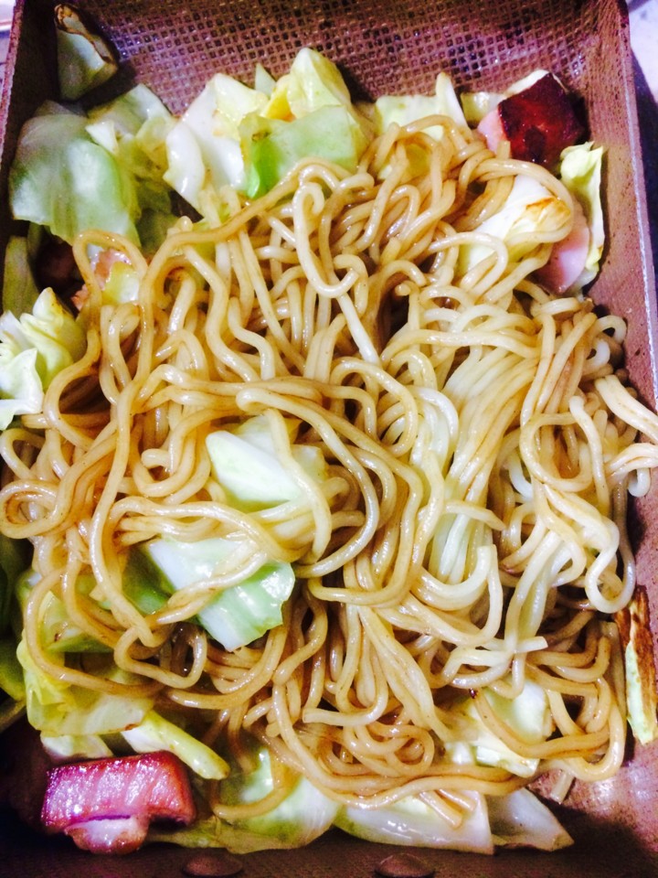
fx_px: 735
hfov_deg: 48.2
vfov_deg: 61.7
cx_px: 329
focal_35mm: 29
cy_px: 439
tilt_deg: -77.1
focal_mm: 4.15
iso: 250
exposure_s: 1/17
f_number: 2.2
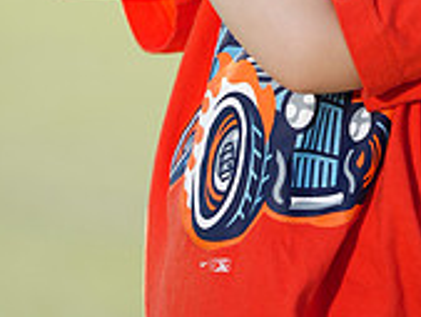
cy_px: -230
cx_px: 427
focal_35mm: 659
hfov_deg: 3.0
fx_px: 8020
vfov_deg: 2.3
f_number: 4
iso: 50
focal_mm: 200
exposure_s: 1/250
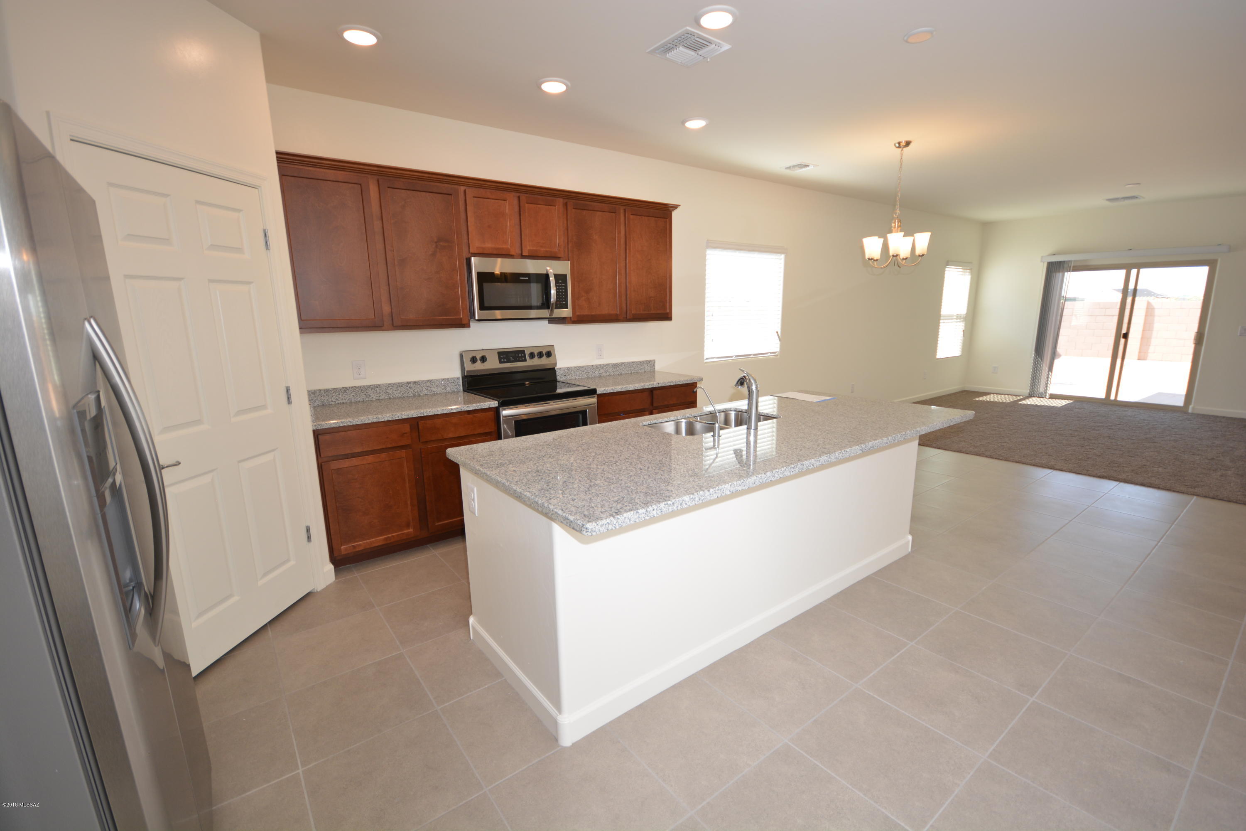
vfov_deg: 77.3
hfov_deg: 100.4
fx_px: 519
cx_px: 623
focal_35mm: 15
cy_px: 416
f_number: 4
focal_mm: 10
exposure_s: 1/60
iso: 200
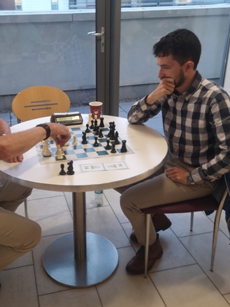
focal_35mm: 37
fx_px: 328
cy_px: 151
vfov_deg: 50.1
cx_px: 83
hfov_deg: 38.3
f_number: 1.8
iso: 160
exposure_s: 1/33.3
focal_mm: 3.95
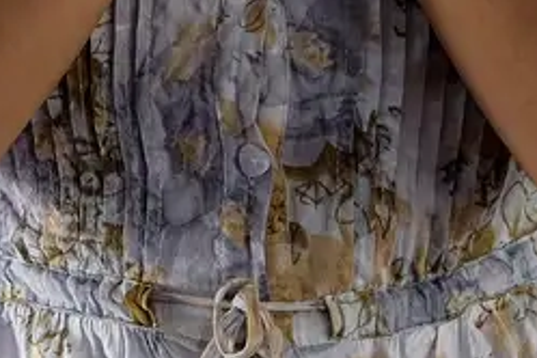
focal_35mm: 298
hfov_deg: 6.9
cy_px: -575
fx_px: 4445
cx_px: 250
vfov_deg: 4.5
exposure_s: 1/60
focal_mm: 35
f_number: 2
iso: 320
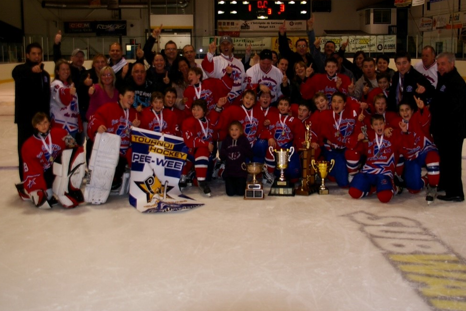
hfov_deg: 45.4
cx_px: 253
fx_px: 556
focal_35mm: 43
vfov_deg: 31.0
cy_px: 113
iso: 200
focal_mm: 22
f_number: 4
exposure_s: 1/30
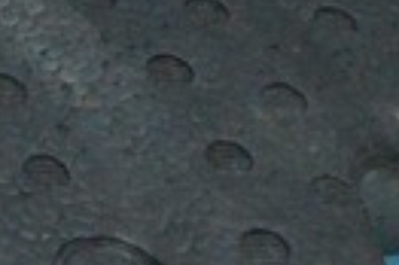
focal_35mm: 211
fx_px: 2336
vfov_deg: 6.5
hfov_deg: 8.6
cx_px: -667
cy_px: 236
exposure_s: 1/40
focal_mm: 18
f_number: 22
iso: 5600
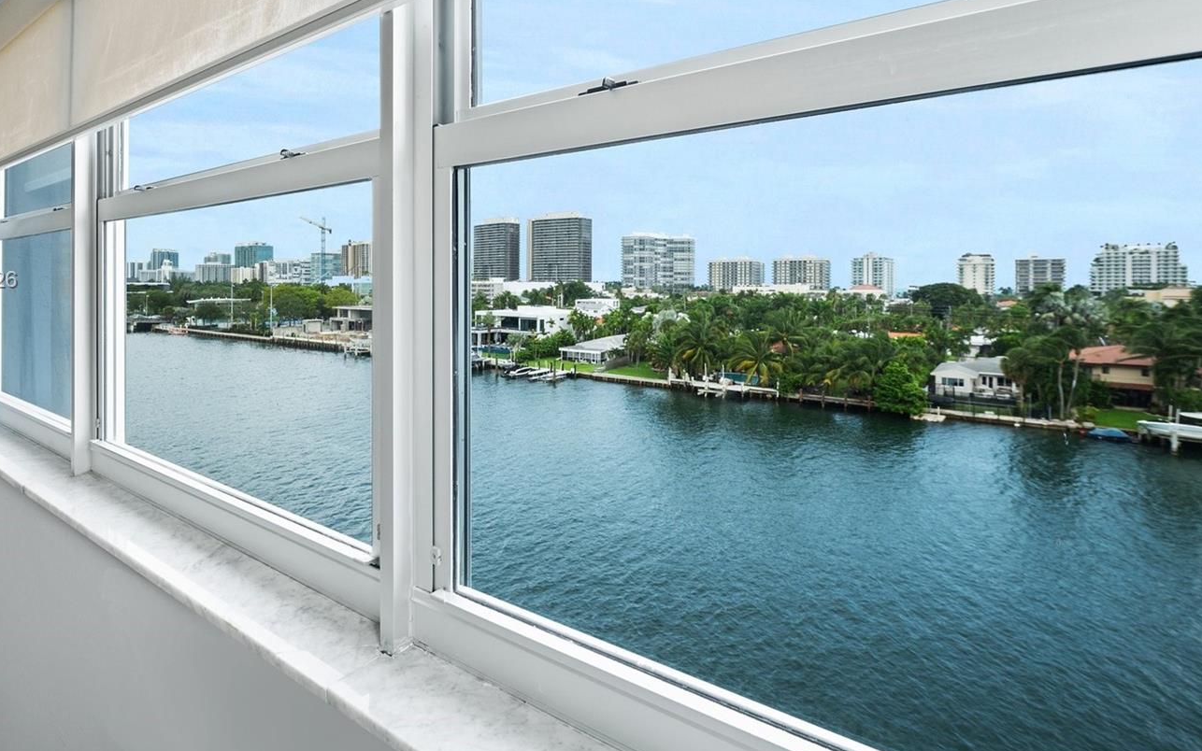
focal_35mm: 19
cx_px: 474
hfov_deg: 86.8
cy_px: 282
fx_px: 622
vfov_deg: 61.4
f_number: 8
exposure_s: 1/50
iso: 200
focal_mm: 15
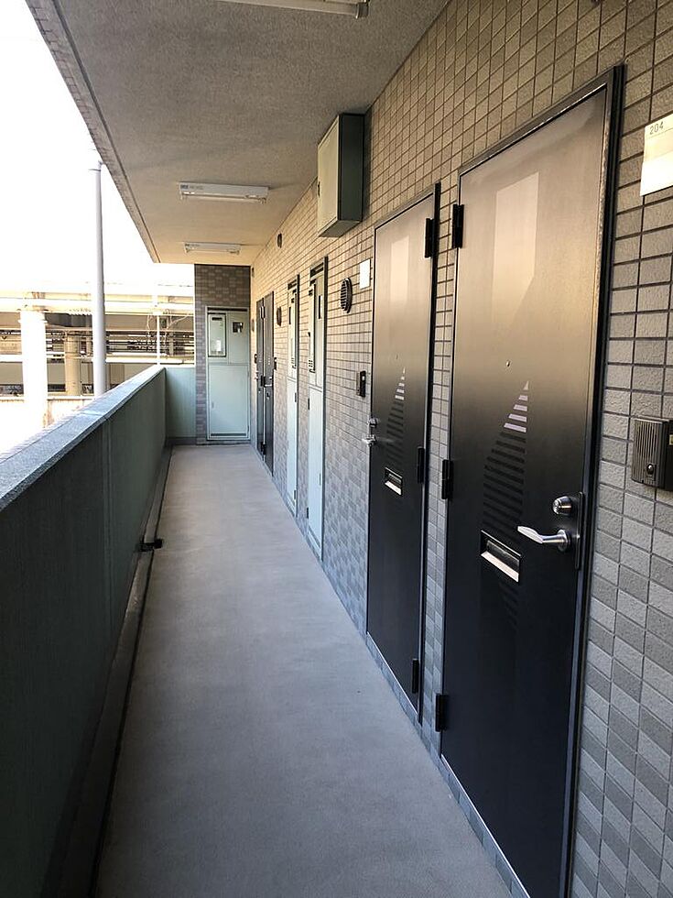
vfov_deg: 63.4
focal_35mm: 28
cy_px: 449
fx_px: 726
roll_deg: -2.1
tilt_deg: -6.5
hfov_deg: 49.7
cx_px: 336
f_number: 1.8
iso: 32
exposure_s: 1/30
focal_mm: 3.99
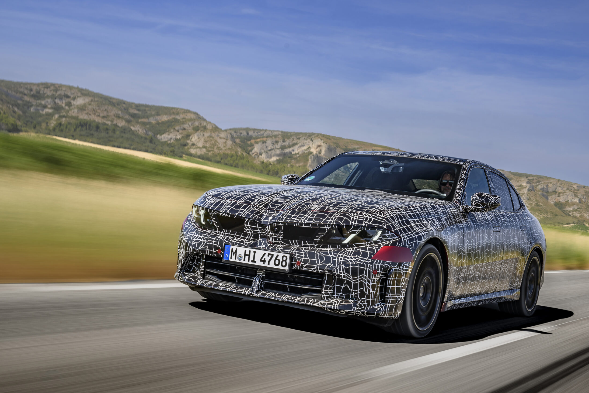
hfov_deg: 41.1
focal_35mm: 48
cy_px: 221
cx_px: 329
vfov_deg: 28.0
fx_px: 785
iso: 40
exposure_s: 1/15
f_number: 10
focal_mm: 41
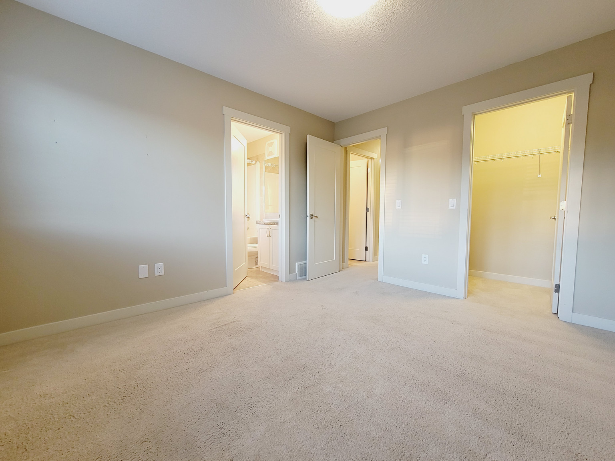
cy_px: 230
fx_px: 231
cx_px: 308
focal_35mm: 13
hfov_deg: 106.2
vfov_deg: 89.9
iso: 160
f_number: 2.2
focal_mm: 2.2
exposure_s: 1/60
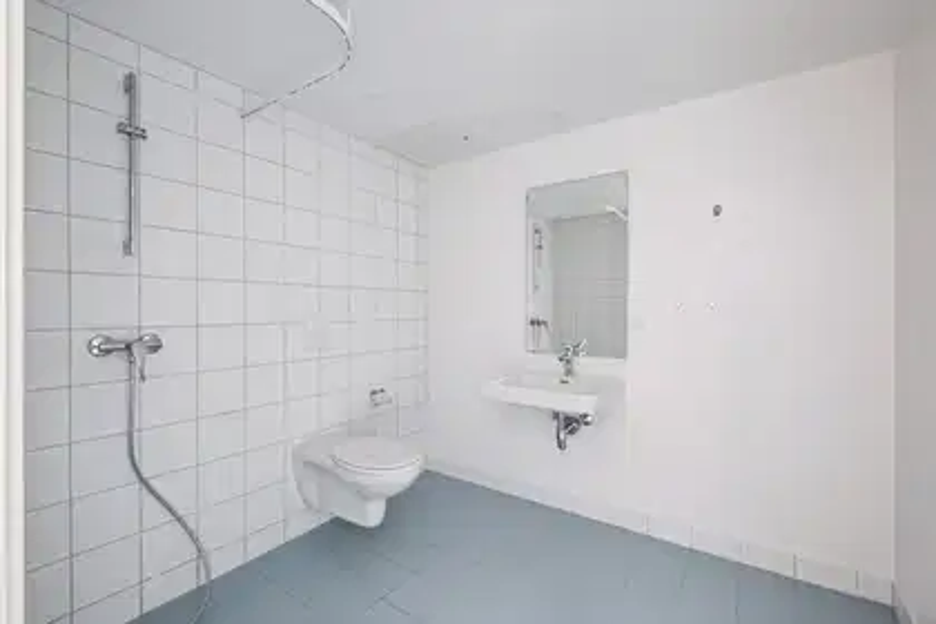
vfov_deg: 77.3
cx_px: 468
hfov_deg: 100.4
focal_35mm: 15
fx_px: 390
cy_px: 312
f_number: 8
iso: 800
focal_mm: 10
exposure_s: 1/1.25
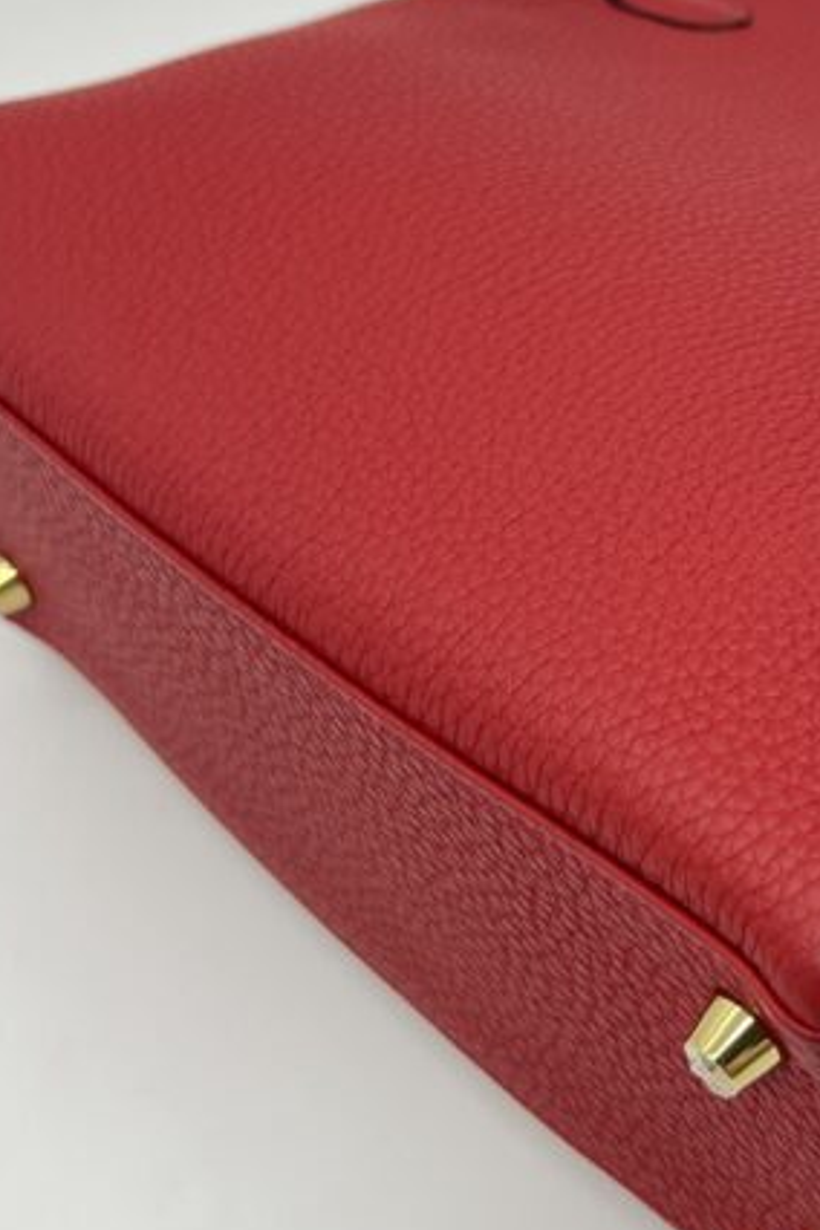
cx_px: 849
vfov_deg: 30.9
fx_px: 2221
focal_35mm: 65
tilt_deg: -47.2
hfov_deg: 20.2
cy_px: 488
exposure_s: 1/112
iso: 32
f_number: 1.5
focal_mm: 5.7
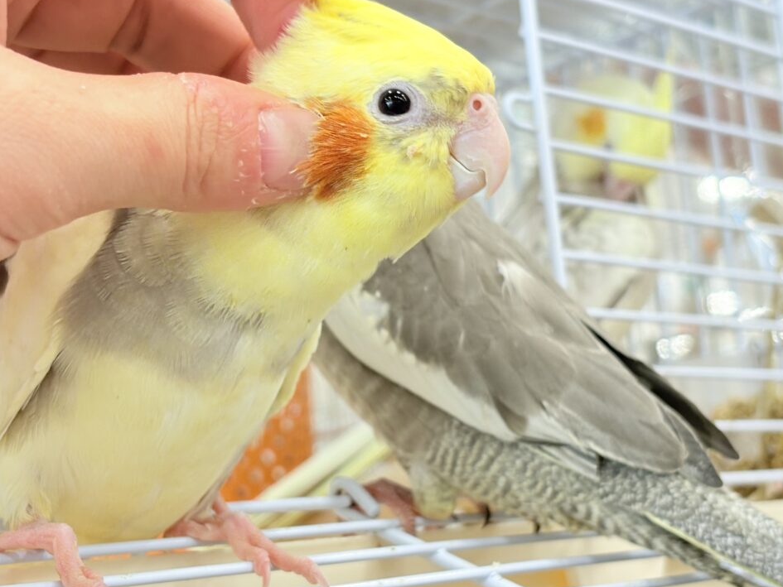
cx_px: 390
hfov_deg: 29.4
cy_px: 300
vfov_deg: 22.3
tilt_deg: +9.5
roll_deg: +5.8
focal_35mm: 66
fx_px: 1493
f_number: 1.6
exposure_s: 1/50
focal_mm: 5.96
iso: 64
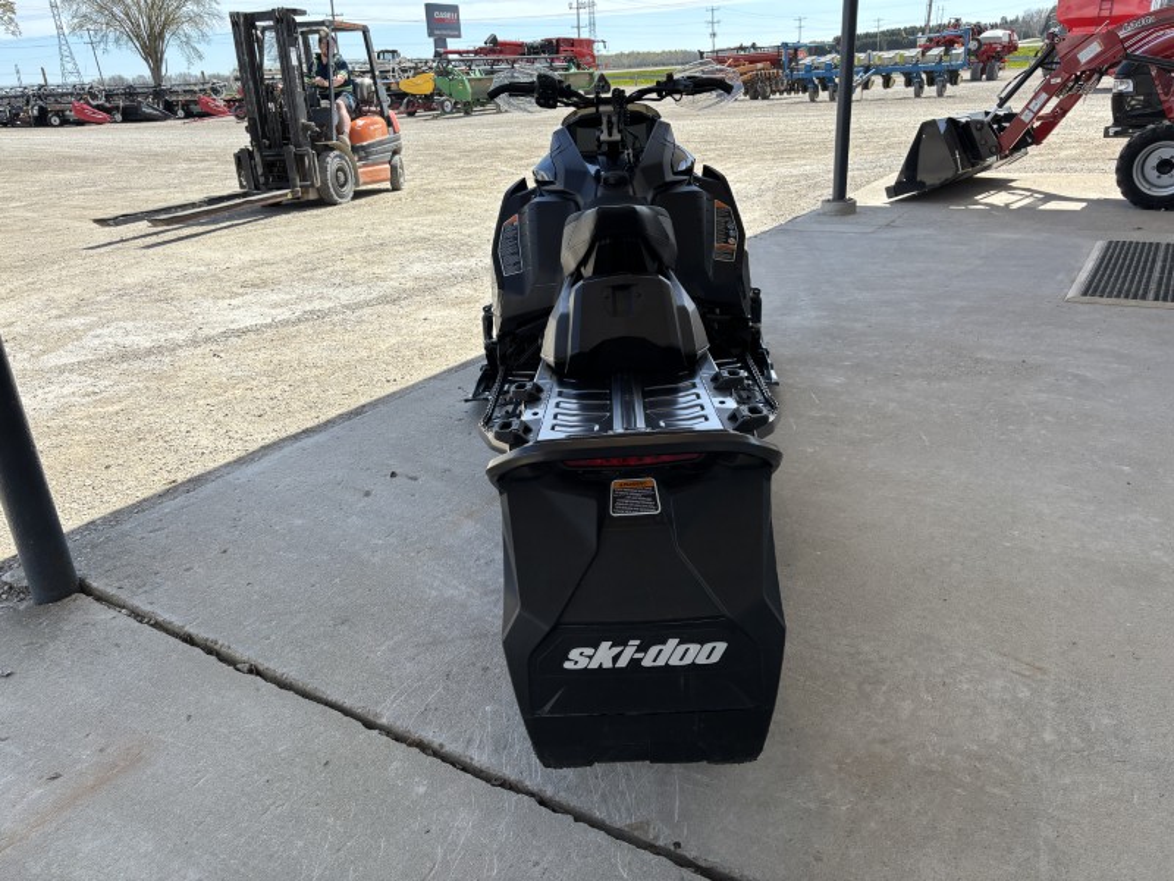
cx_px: 587
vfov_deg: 53.1
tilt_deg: -22.8
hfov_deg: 67.3
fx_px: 882
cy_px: 440
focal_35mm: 26
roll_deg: +4.0
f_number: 1.6
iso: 50
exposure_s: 1/1567
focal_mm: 5.96
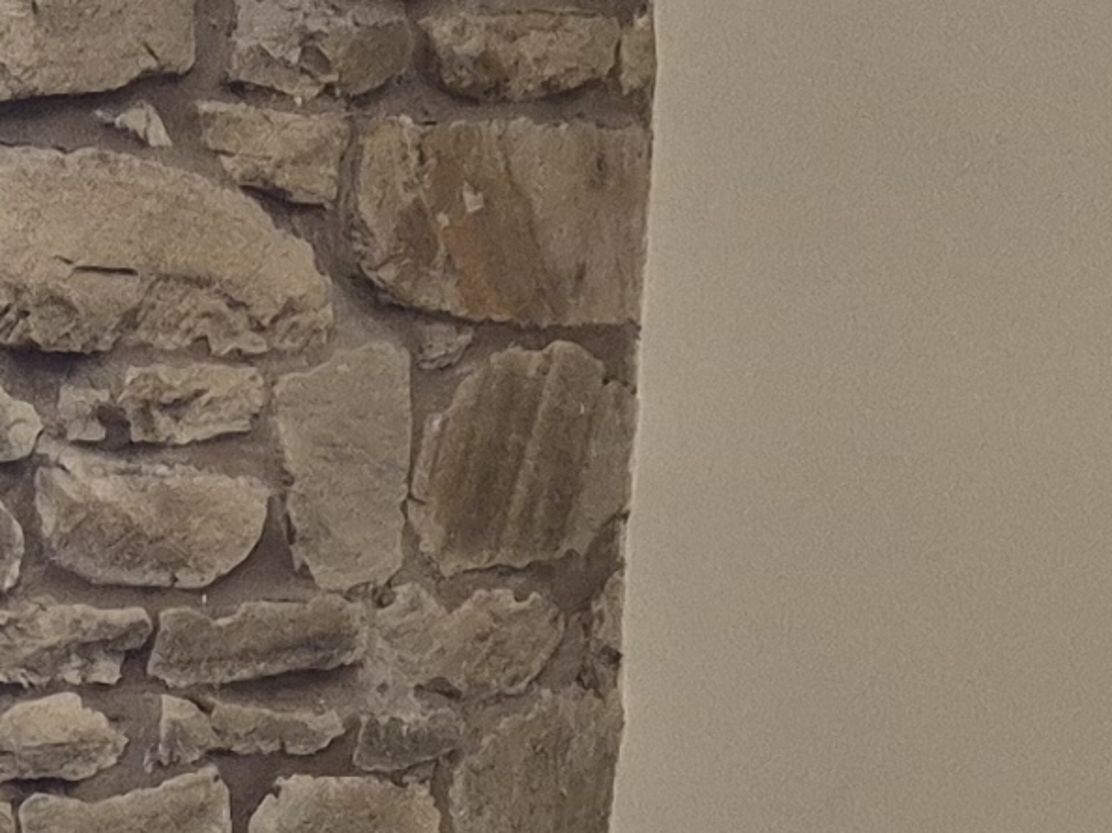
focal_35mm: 155
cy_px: 2065
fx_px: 4977
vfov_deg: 8.6
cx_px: -344
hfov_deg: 12.4
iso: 250
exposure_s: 1/100
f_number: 1.8
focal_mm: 5.4
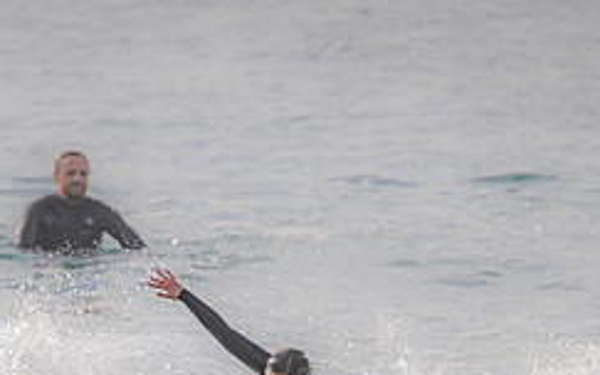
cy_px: 475
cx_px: 294
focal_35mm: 1749
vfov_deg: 0.8
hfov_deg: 1.2
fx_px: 28606
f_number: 11
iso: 320
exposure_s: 1/400
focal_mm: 720
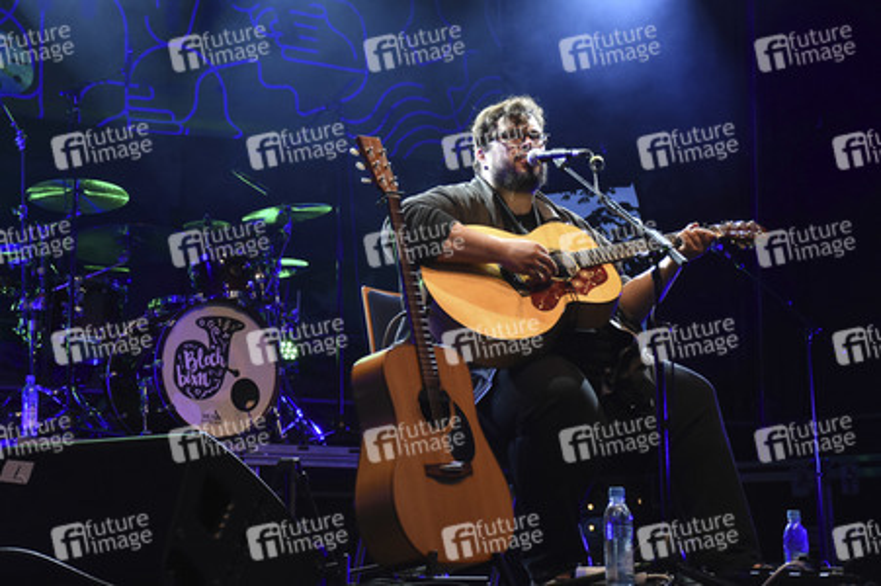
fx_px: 1541
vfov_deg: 21.5
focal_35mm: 63
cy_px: 293
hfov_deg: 31.9
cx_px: 440
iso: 1250
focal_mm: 42
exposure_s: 1/160
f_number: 4.5
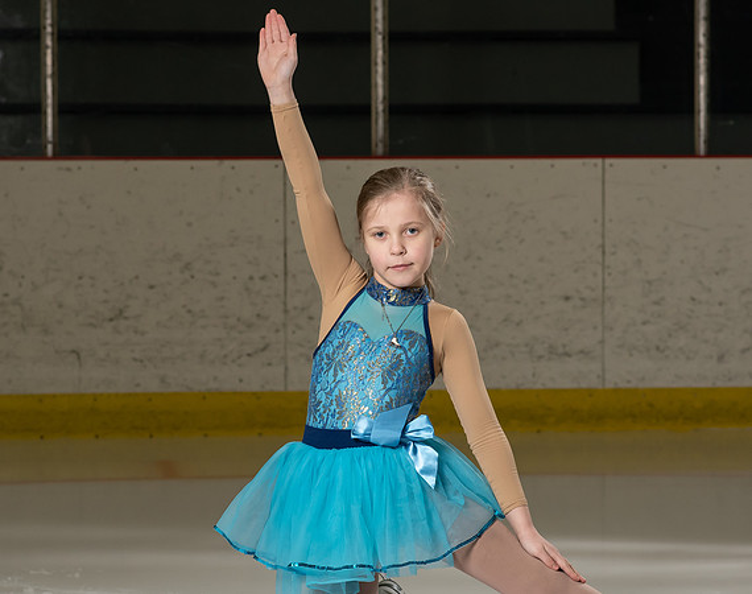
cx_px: 376
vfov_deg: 10.7
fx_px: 3164
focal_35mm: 143
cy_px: 360
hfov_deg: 13.6
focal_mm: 85
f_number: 7.1
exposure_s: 1/200
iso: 800
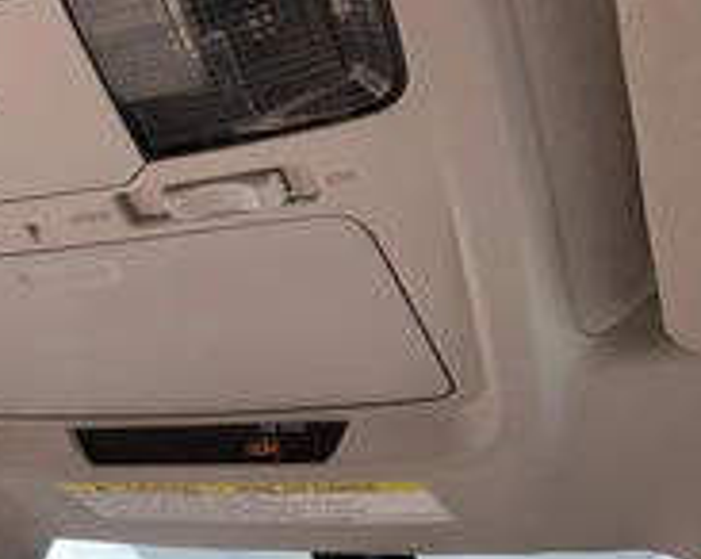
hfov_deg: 29.7
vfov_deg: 24.3
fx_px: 1285
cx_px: 126
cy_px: 414
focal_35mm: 62
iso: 25
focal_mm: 3
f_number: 1.8
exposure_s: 1/260
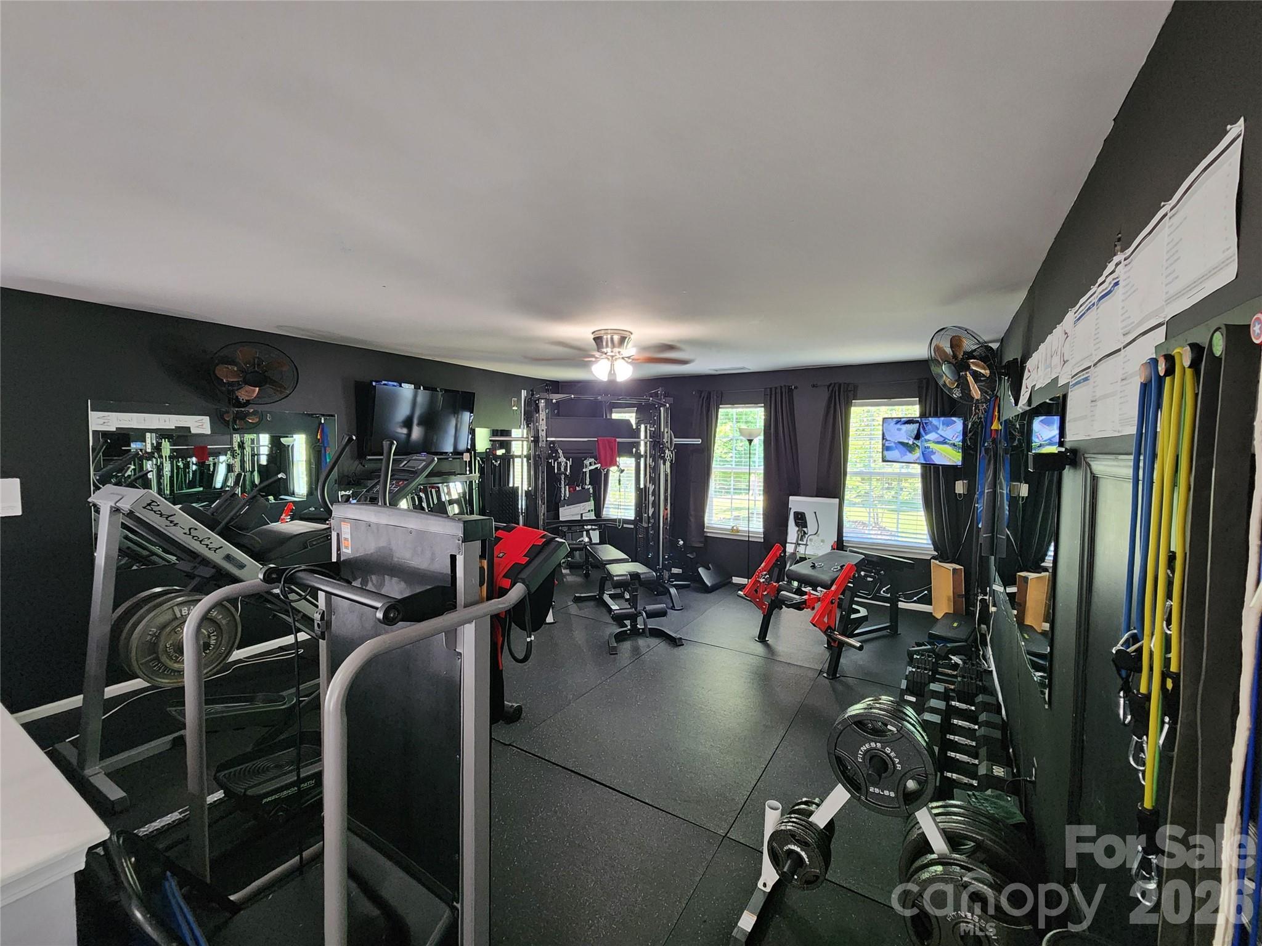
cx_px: 631
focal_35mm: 13
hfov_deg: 106.2
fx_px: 474
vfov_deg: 89.9
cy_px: 473
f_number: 2.2
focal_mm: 2.2
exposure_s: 1/30
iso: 400
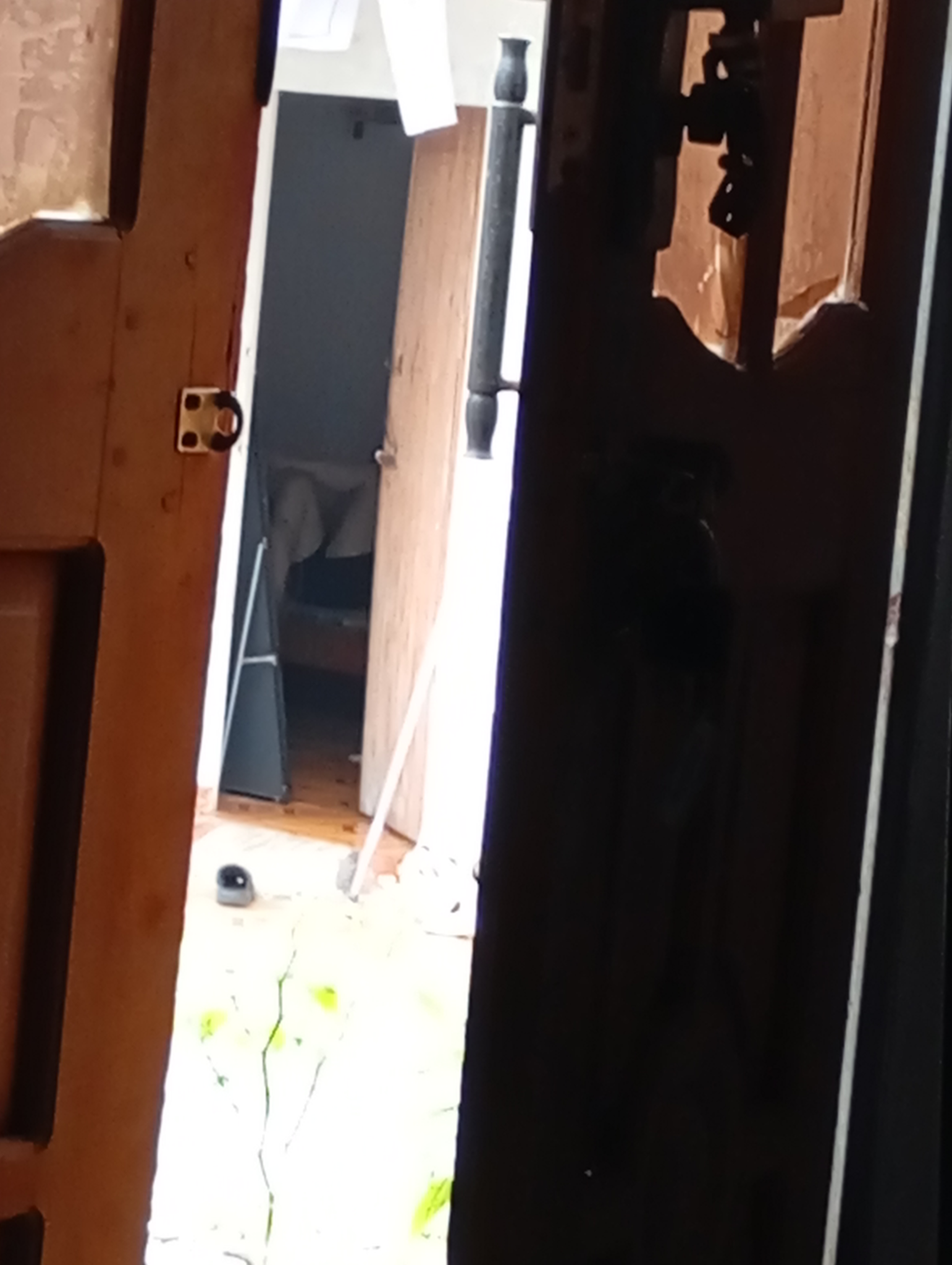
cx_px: 476
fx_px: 5377
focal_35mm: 147
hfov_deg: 10.1
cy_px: 632
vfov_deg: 13.4
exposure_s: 1/50
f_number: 1.8
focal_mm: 4.27
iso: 460
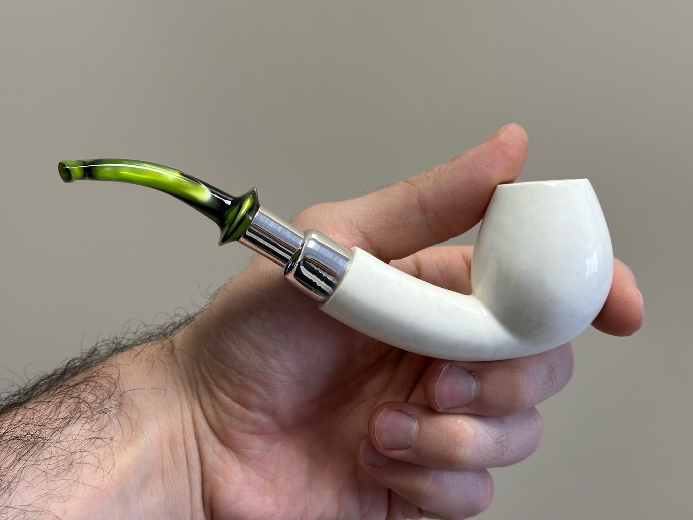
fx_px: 961
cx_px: 346
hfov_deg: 39.7
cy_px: 260
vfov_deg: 30.3
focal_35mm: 48
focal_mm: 6.86
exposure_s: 1/100
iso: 64
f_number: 1.78
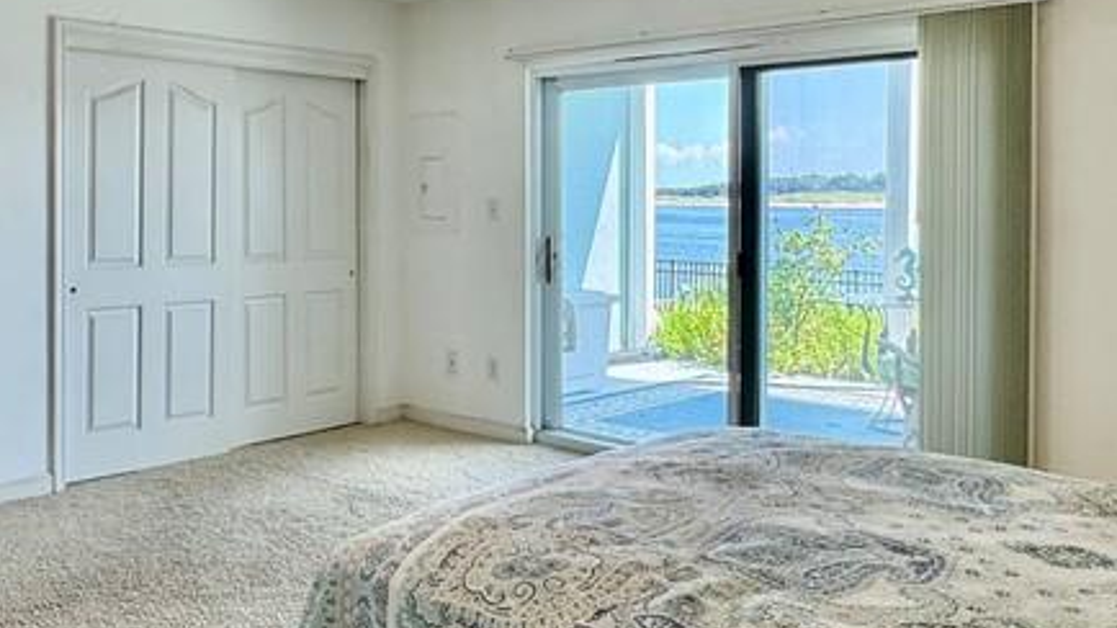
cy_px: 208
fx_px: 1066
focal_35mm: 36
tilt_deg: -1.6
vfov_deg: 32.5
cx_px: 430
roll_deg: +0.0
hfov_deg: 54.8
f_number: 2.2
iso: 40
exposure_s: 1/123
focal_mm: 2.22
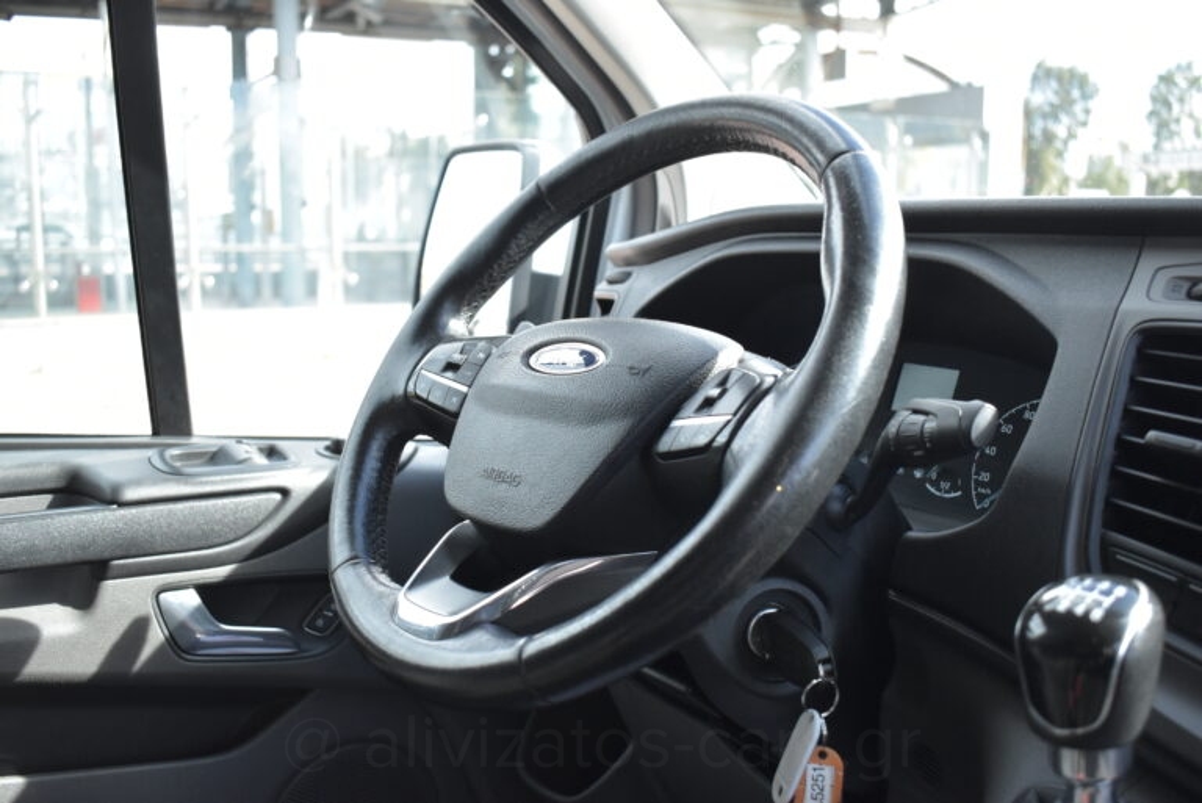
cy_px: 402
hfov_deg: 53.1
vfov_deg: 36.9
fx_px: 1203
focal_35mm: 36
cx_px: 601
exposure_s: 1/800
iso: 1600
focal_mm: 24
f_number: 4
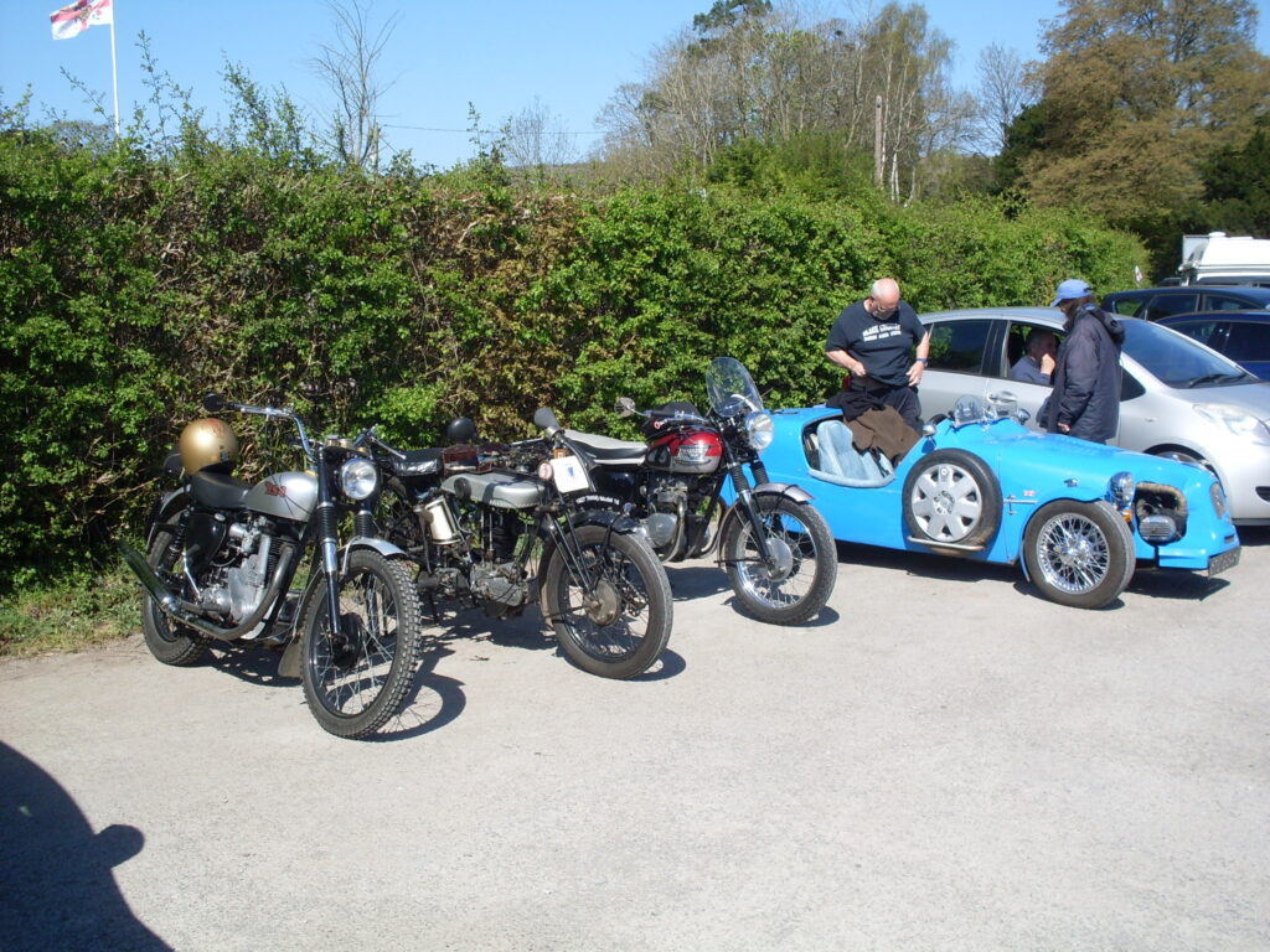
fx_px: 1394
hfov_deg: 49.0
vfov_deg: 37.7
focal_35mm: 38
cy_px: 476
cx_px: 635
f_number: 8.4
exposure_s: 1/180
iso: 80
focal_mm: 6.3
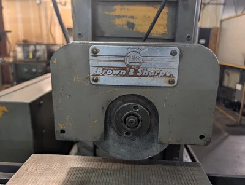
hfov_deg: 71.5
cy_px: 92
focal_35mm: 24
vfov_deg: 56.9
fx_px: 170
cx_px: 122
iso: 597
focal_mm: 6.9
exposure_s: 1/120
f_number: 1.68
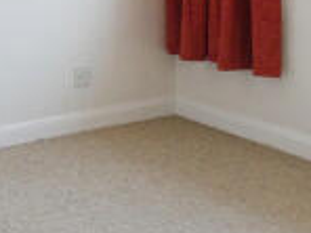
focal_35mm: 79
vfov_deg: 17.2
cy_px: -91
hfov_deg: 23.7
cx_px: 1
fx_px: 710
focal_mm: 3.6
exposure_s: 1/100
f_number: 2.8
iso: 80
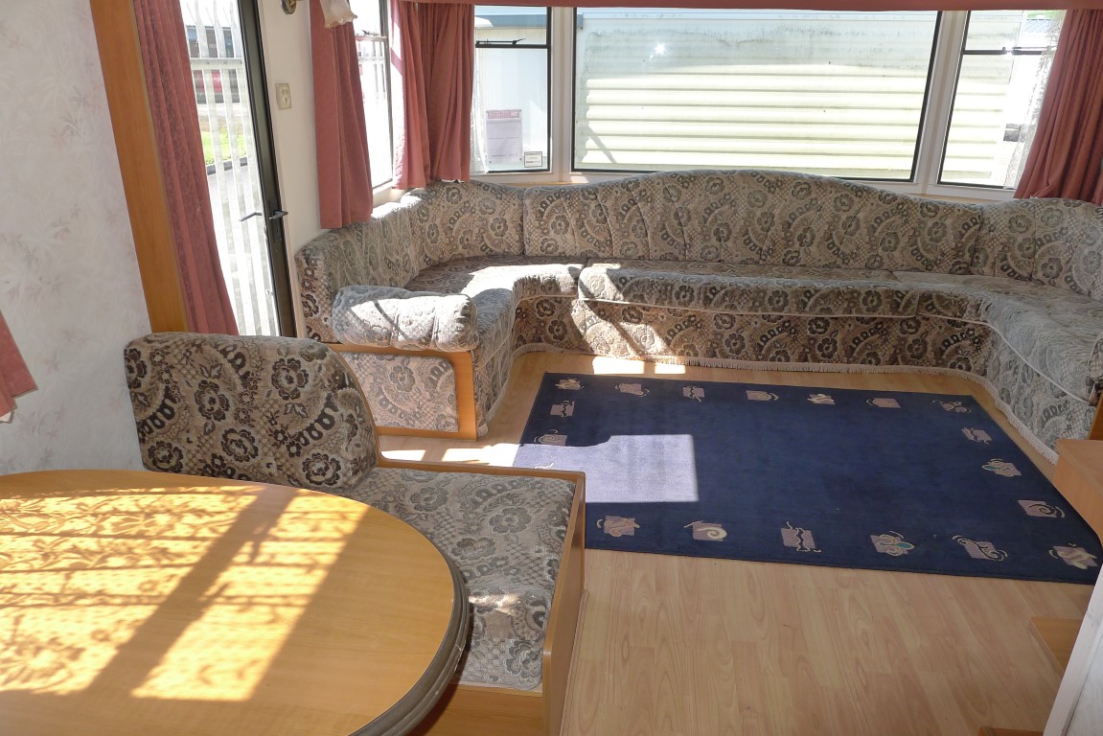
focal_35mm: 24
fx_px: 735
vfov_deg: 53.2
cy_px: 368
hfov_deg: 73.7
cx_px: 552
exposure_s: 1/160
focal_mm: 5.1
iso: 125
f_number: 2.8
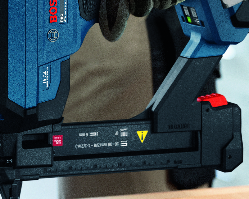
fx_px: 1349
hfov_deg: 10.5
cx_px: 46
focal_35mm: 183
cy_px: 67
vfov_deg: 8.4
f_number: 3.2
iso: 1250
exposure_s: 1/80
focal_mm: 66
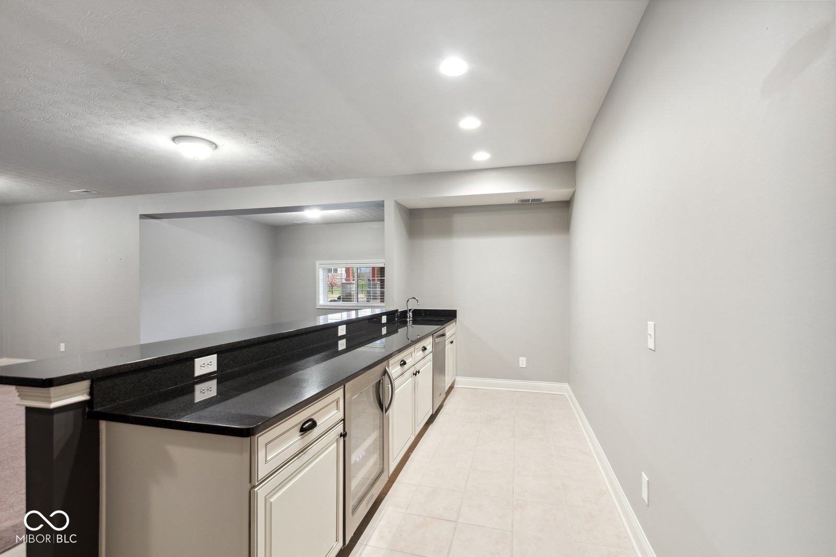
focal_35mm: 15
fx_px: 348
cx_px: 418
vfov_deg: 77.3
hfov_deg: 100.4
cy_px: 278
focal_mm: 10
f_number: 8
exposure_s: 1/2
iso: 400
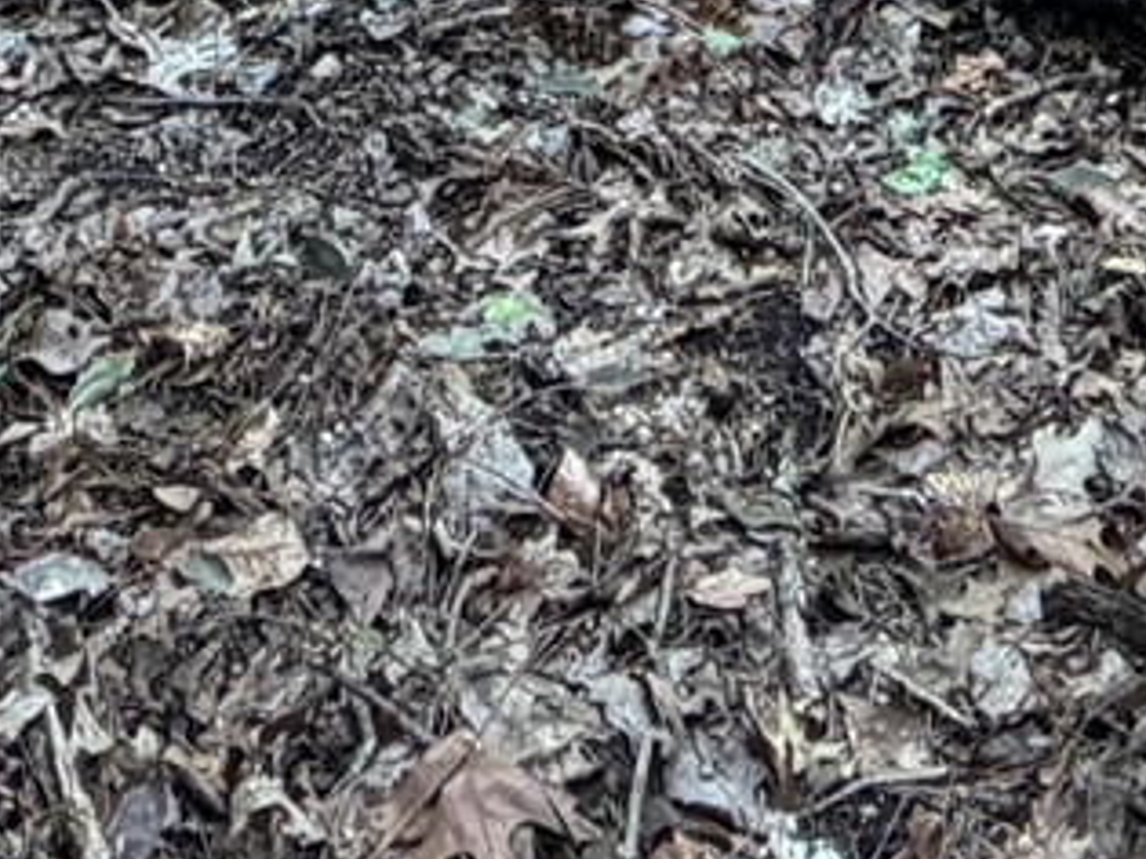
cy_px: -1420
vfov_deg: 11.9
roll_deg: +0.5
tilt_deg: -1.9
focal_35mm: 91
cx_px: 742
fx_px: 3012
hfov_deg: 21.5
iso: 125
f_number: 2.2
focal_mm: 2.22
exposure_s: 1/121
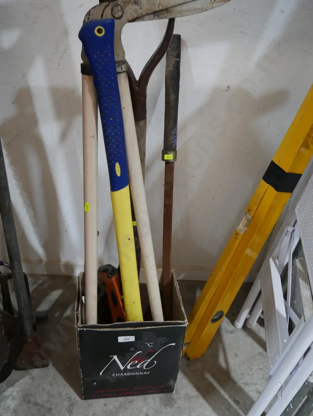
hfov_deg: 44.2
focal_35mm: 32
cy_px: 208
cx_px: 156
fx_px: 385
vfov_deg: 56.8
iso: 640
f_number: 3.6
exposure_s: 1/60
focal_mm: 16
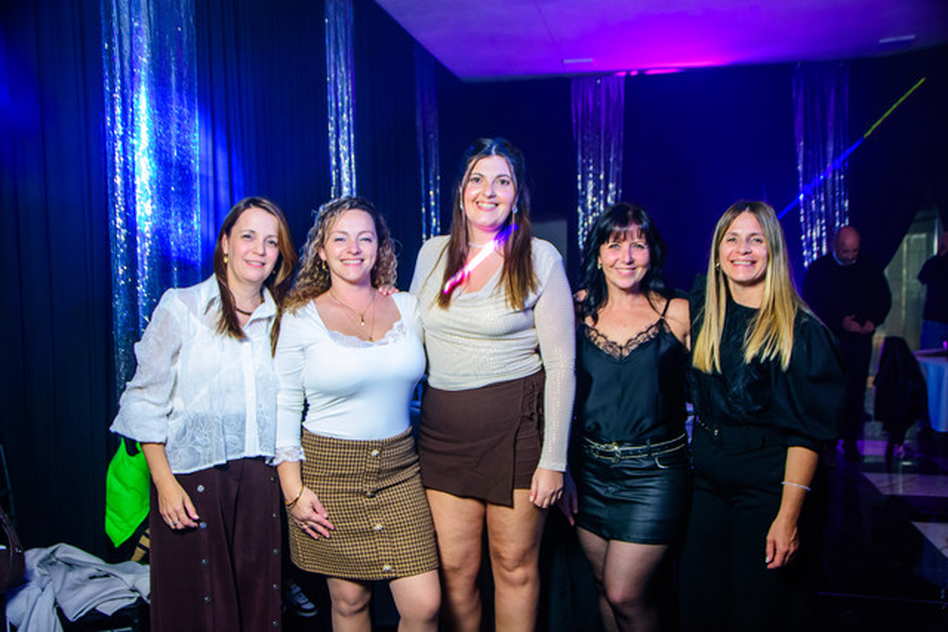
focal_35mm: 33
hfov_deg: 57.2
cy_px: 316
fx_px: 869
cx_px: 474
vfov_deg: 40.0
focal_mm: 22
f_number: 3
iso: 2000
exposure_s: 1/100
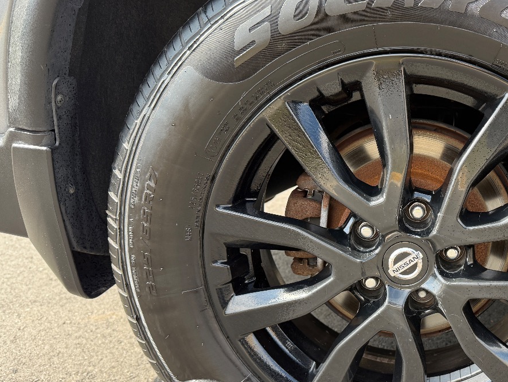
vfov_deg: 36.6
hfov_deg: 45.4
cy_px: 245
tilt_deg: -19.8
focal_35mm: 39
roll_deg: +0.1
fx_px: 572
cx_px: 408
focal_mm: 6.76
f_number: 1.78
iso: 100
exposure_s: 1/365
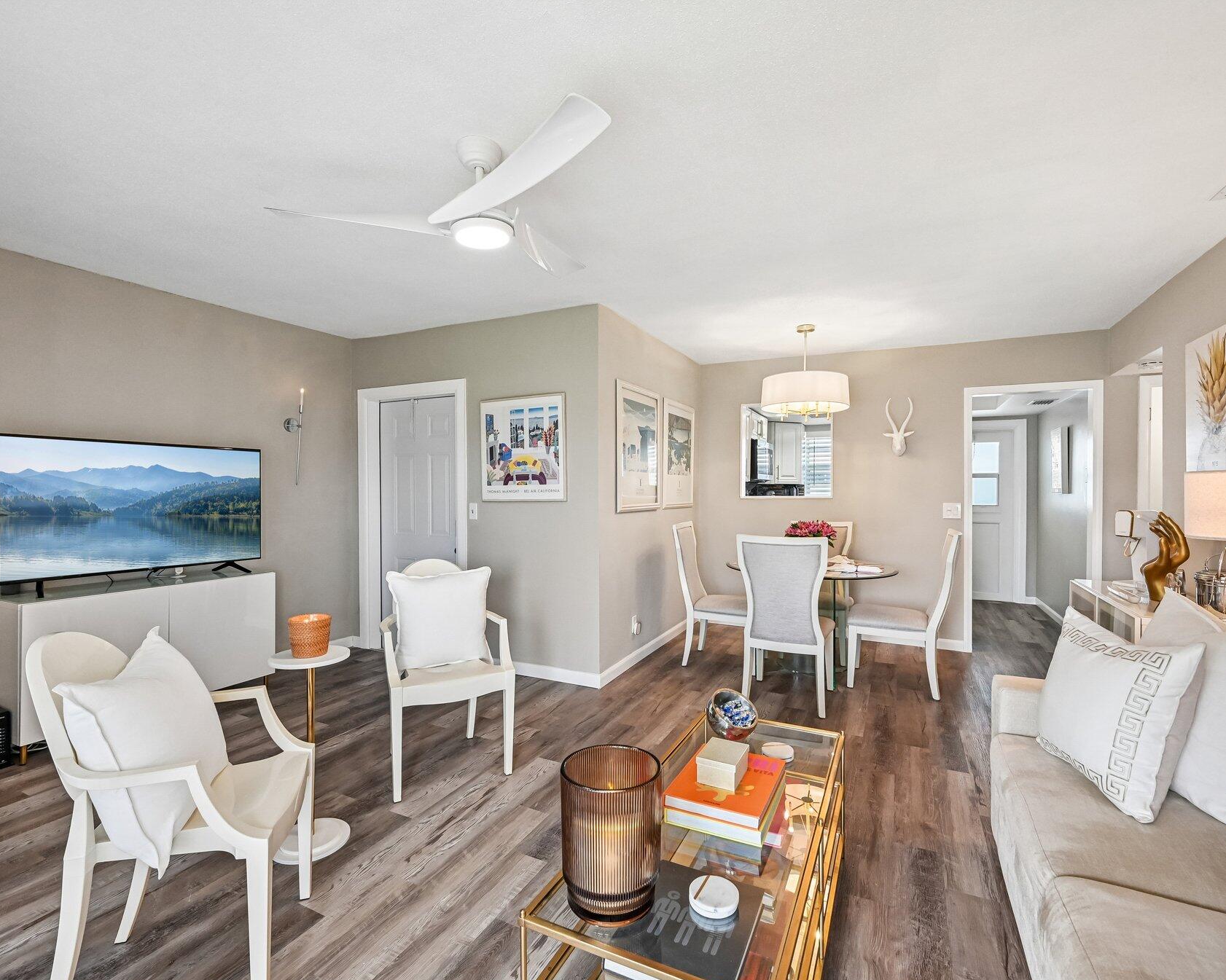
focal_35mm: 16
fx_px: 580
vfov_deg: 80.4
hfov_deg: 93.1
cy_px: 491
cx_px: 618
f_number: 8
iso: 3200
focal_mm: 14
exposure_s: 1/80
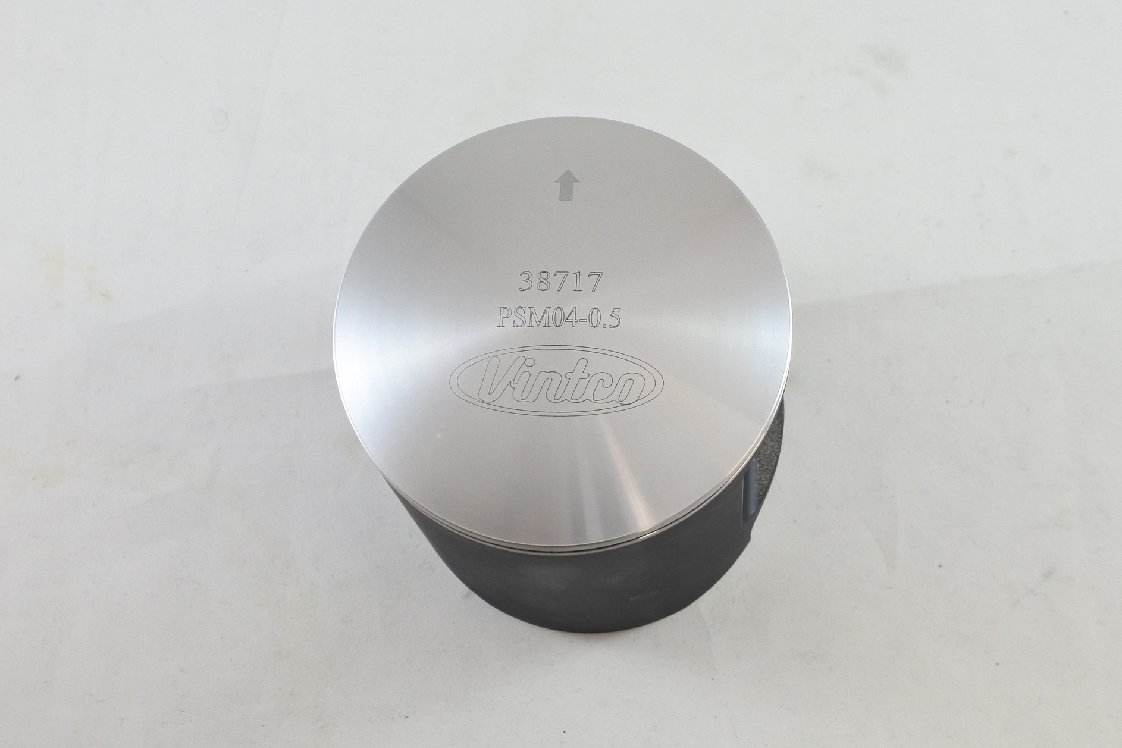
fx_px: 935
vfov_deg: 43.6
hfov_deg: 61.9
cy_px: 374
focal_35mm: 30
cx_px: 561
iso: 400
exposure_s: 1/160
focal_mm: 11.2
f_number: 3.8
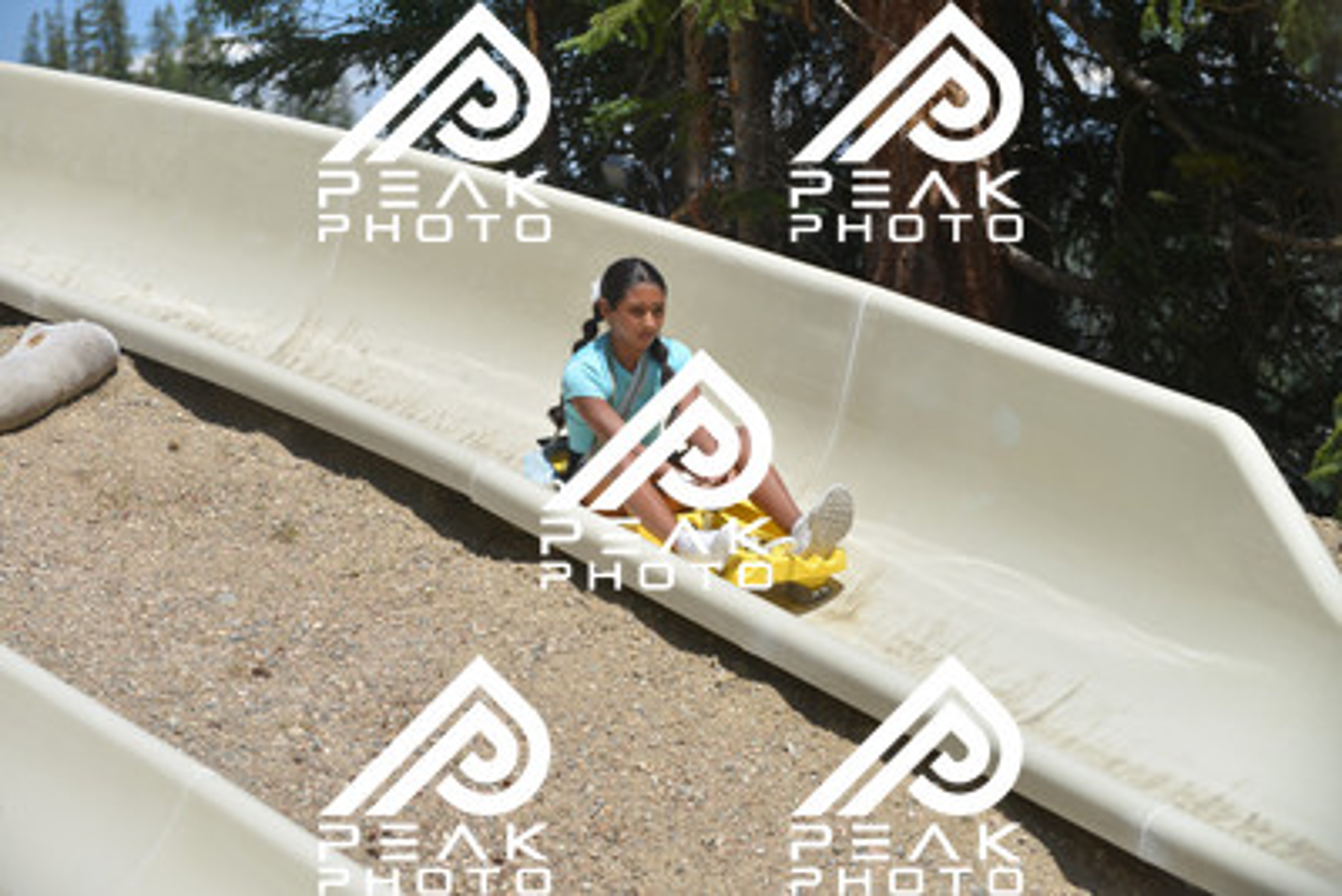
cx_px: 671
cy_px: 448
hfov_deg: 16.8
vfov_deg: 11.2
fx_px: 4549
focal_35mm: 122
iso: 140
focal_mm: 122
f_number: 6.3
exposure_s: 1/800
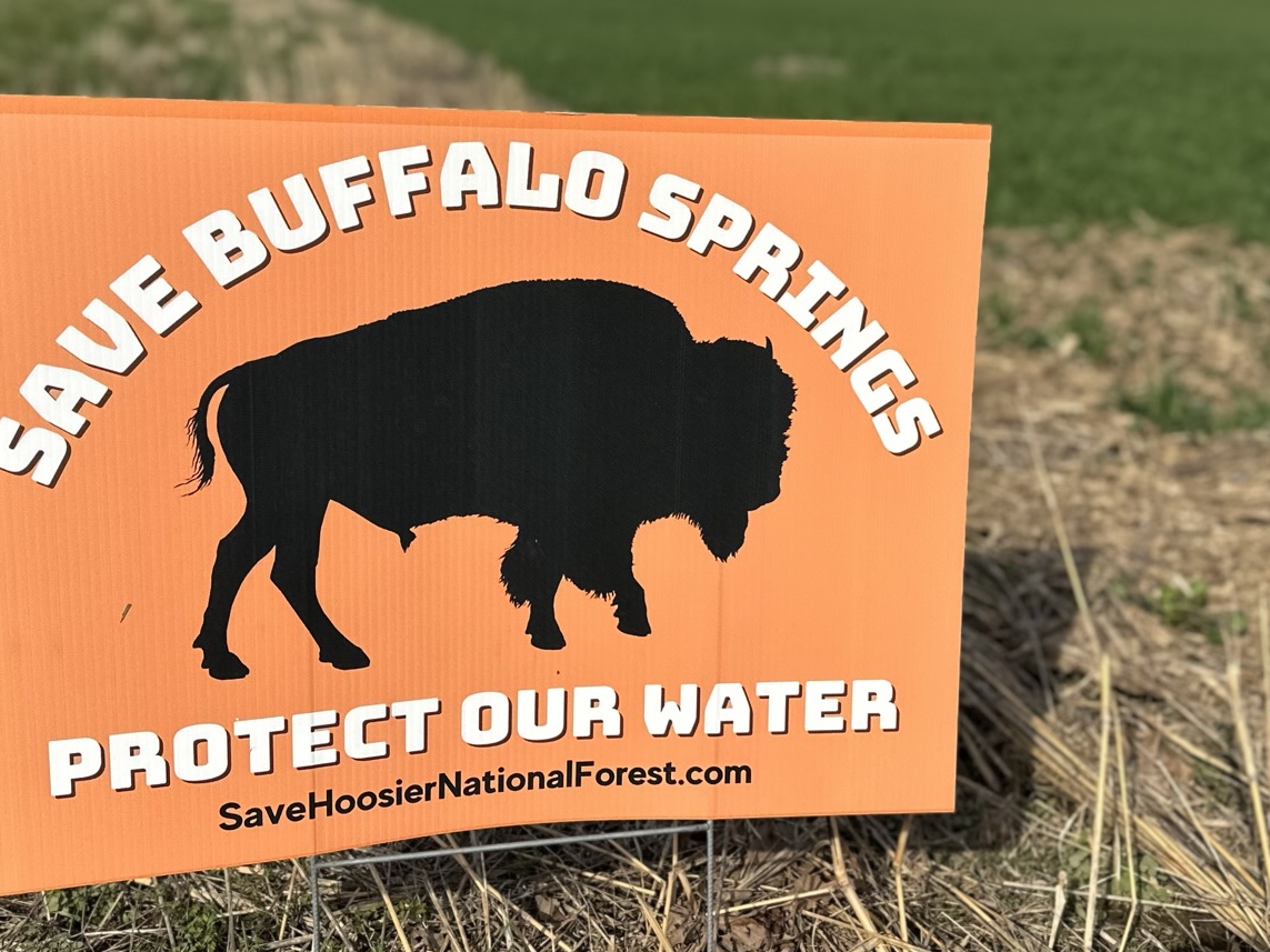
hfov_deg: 43.8
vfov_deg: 33.4
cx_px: 708
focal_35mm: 43
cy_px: 359
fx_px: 1577
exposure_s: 1/5848
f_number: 1.78
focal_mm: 6.86
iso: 80
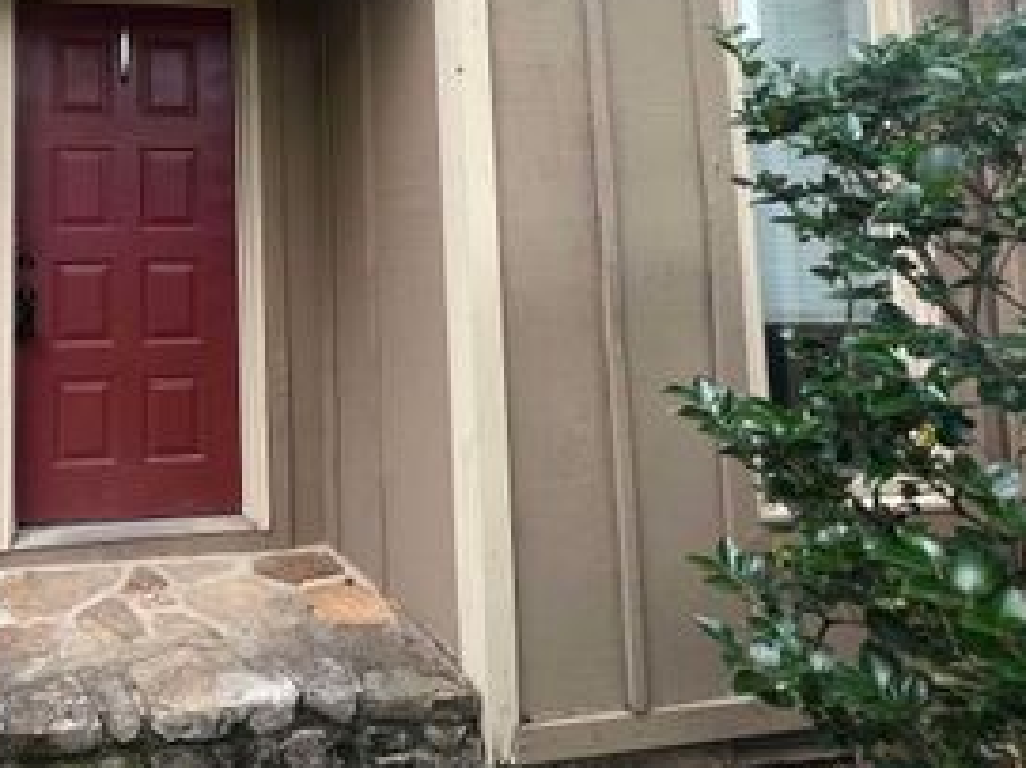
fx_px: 711
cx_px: 110
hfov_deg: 61.0
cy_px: 199
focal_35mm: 24
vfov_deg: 54.3
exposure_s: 1/99
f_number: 1.8
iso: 40
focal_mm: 1.57
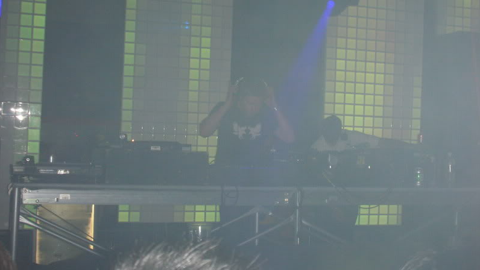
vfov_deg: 20.7
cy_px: 113
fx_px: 738
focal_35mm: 58
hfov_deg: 36.0
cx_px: 240
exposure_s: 1/60.1
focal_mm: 8.8
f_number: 3.7
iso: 127
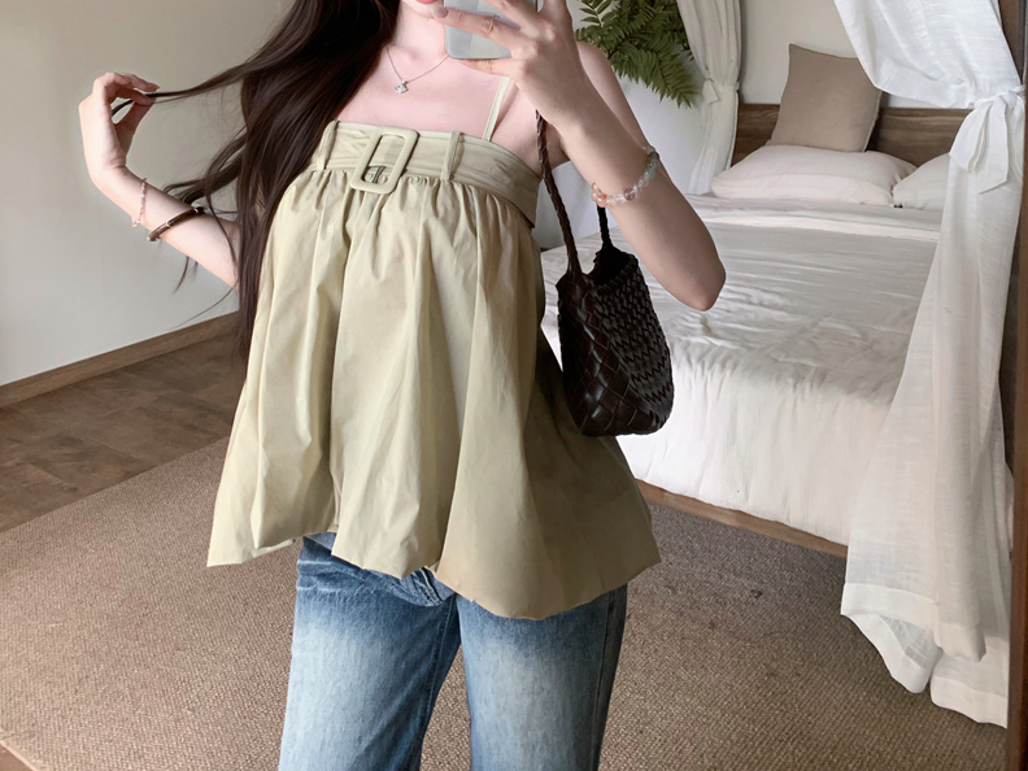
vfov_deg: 38.2
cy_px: 91
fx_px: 1039
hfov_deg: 52.6
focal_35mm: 35
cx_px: 510
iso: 200
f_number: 1.8
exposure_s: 1/60
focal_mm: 4.25
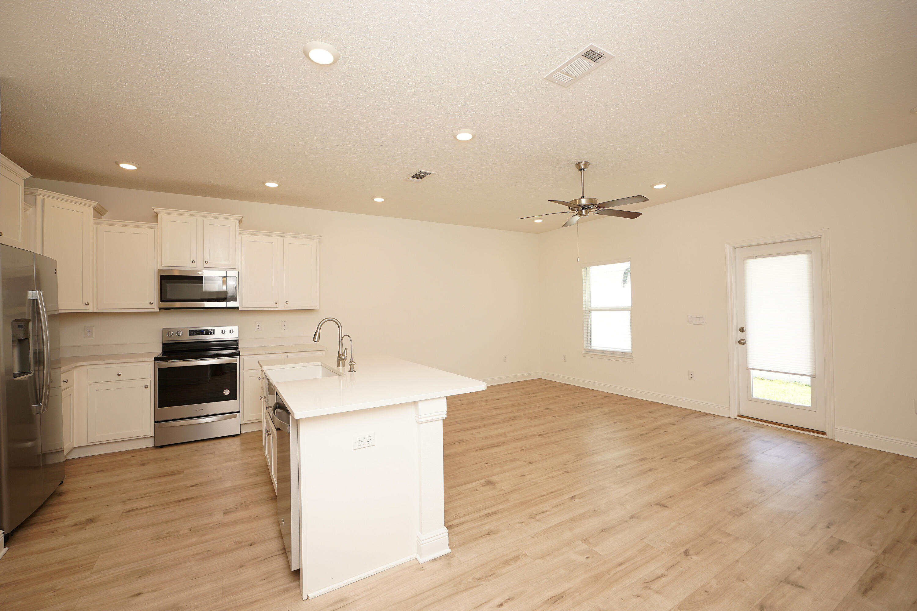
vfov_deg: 77.3
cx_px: 458
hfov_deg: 100.4
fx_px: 382
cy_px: 306
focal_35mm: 15
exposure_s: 1/60
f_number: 4
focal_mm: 10
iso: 100
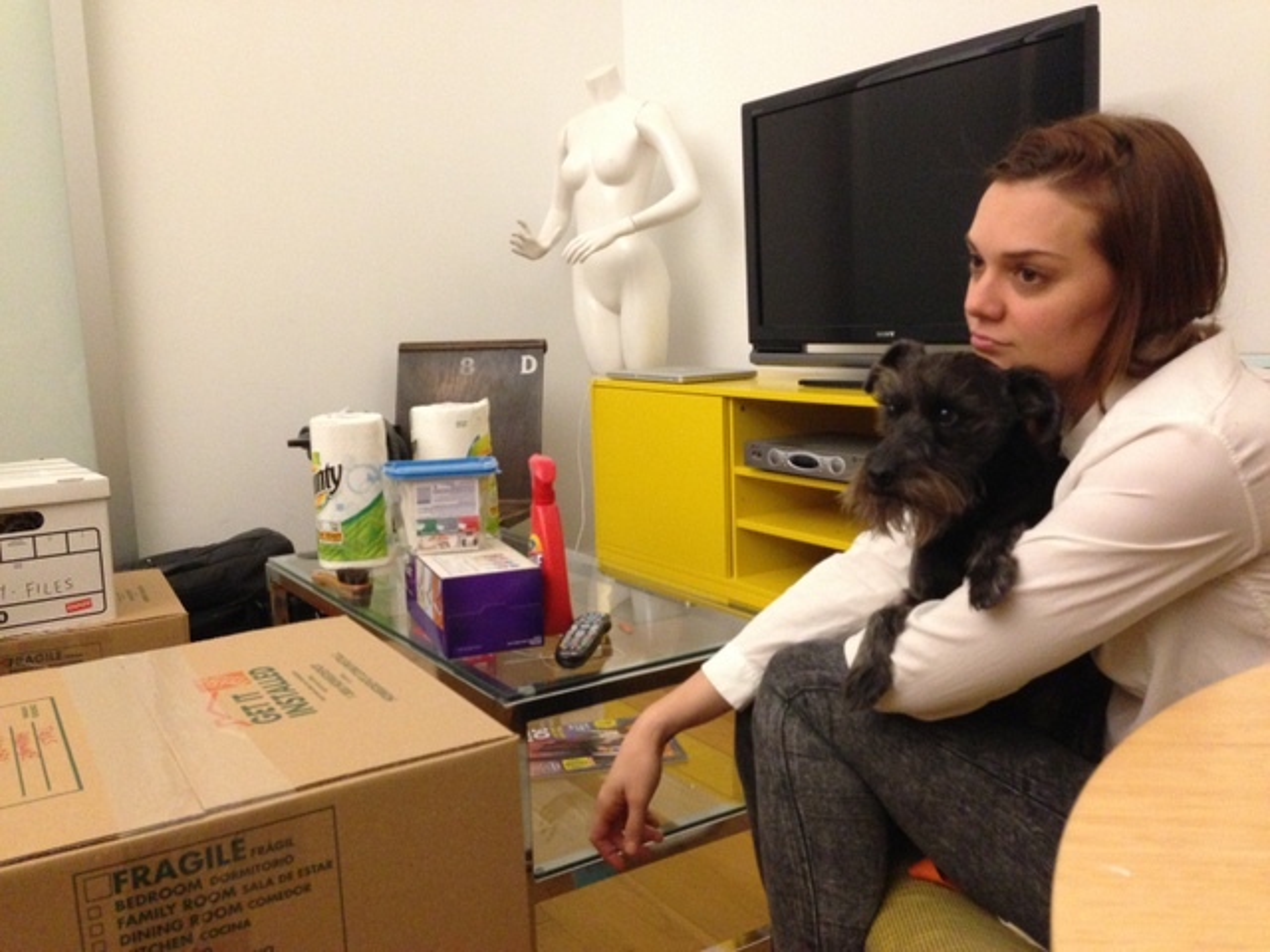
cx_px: 635
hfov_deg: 55.4
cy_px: 476
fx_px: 1211
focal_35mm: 33
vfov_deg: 42.9
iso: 500
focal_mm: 4.13
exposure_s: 1/15
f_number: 2.4
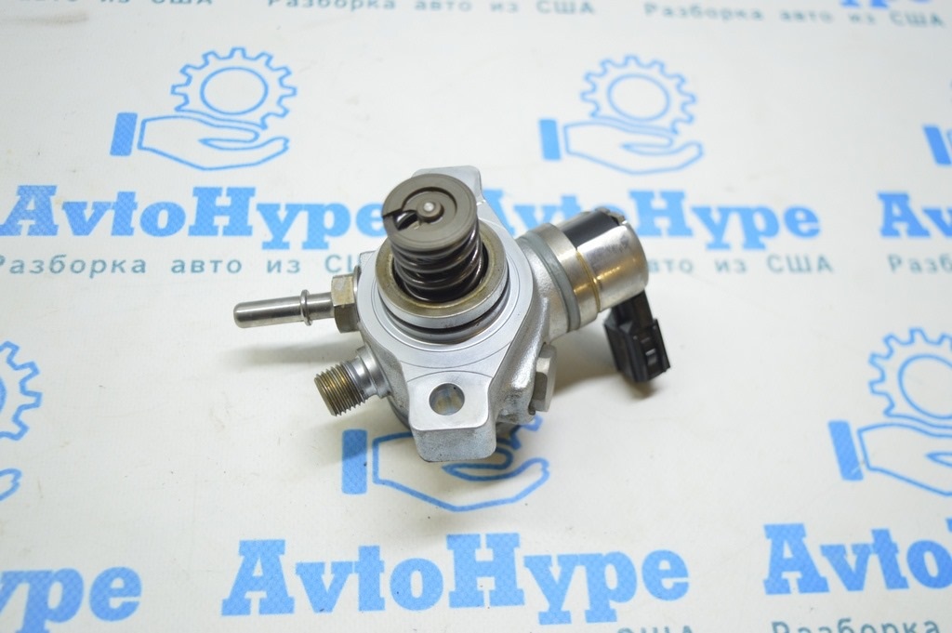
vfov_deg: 34.2
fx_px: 1030
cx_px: 476
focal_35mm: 39
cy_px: 316
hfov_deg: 49.6
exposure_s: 1/40
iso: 400
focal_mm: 26
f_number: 4
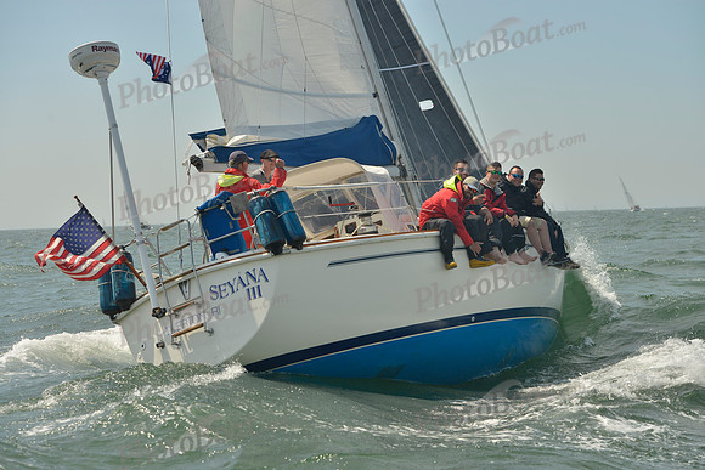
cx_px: 352
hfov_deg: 28.8
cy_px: 235
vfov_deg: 19.5
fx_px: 1371
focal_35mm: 70
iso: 200
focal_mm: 70
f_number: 7.1
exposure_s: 1/1250
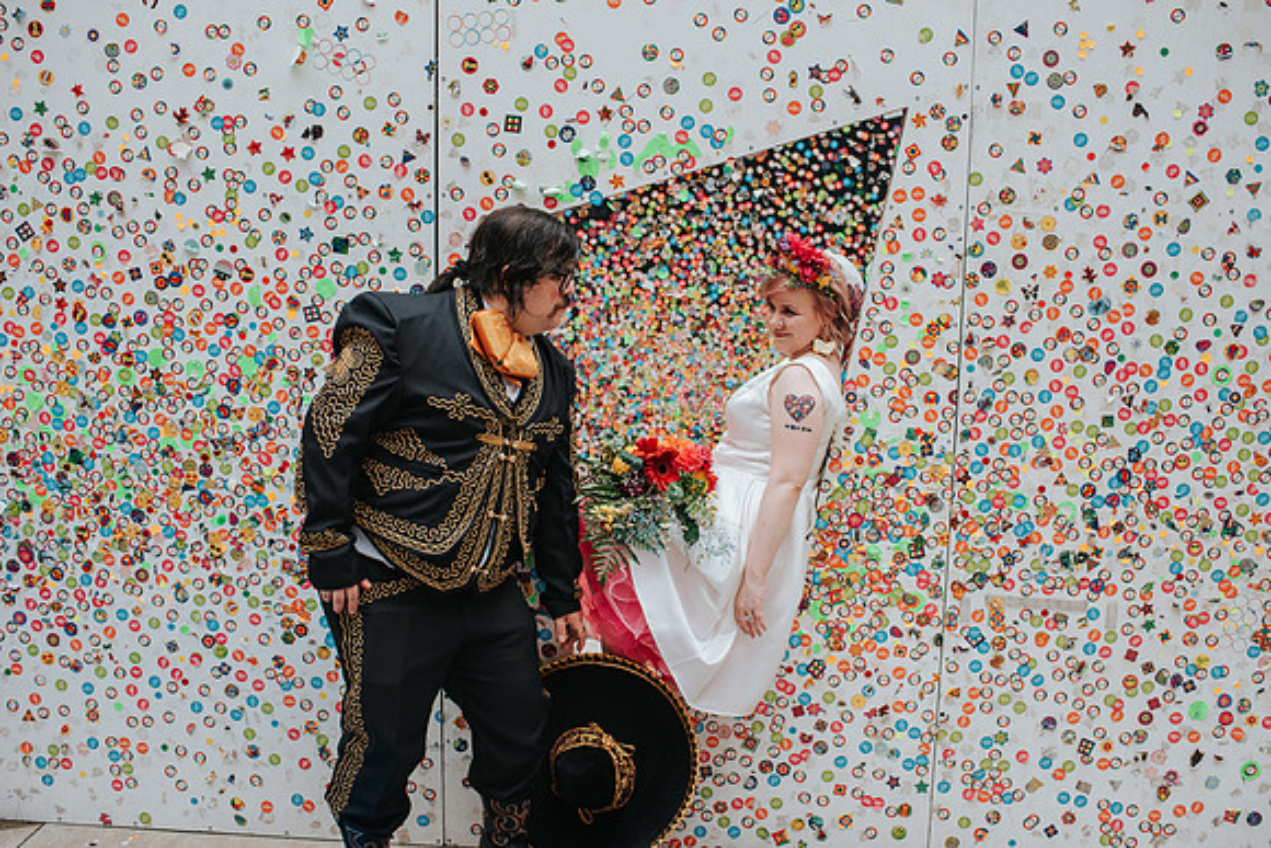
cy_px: 417
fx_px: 1255
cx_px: 645
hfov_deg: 53.7
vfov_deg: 37.3
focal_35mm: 36
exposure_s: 1/1250
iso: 640
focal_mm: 35
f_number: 3.5
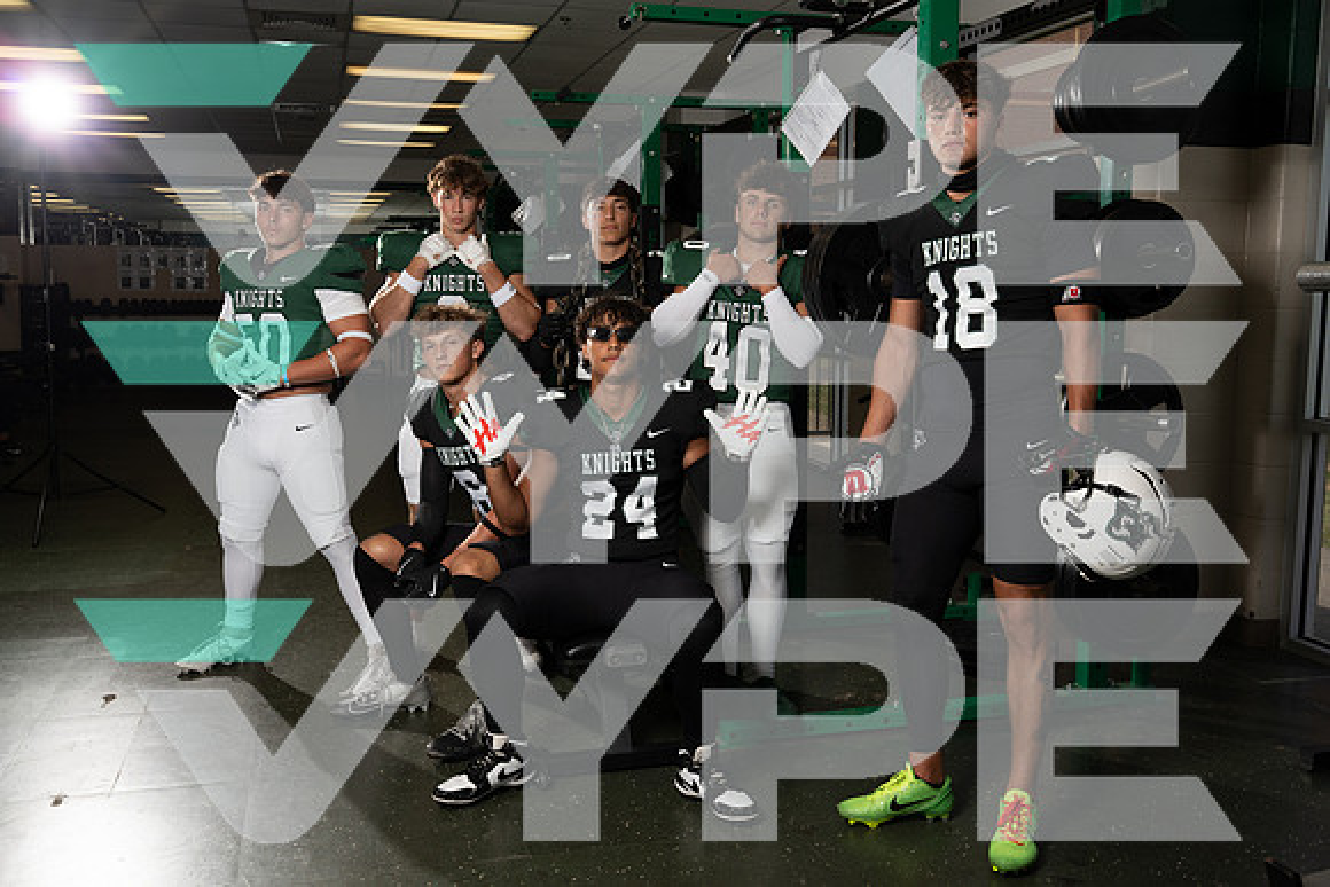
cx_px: 665
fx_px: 1256
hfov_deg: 55.8
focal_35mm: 34
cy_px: 444
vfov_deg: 38.9
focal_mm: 34
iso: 400
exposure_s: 1/250
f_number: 8
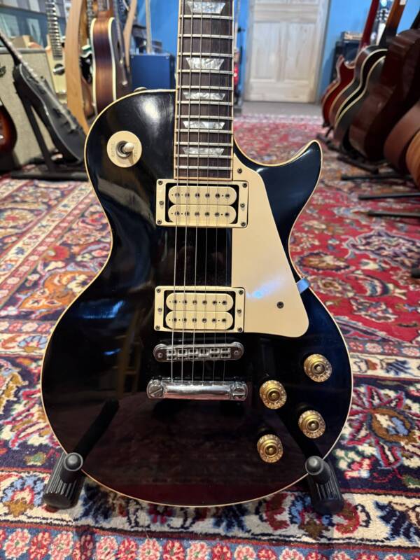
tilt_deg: -29.0
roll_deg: -2.1
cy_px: 280
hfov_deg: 56.8
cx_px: 210
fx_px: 388
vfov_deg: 71.6
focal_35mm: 24
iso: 800
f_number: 1.78
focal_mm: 6.76
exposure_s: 1/60
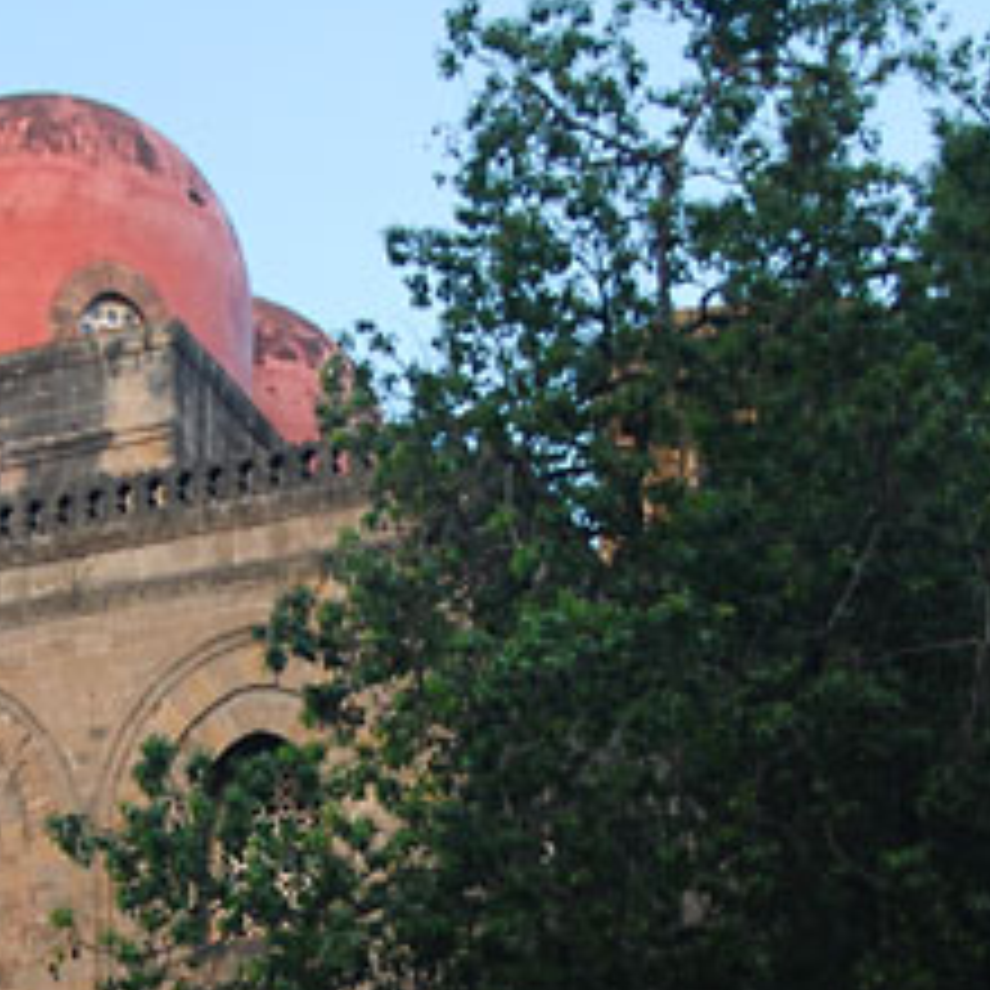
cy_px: 763
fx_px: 3721
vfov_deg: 15.1
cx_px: 279
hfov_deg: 15.1
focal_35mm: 115
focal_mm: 32
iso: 200
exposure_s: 1/50
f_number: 4
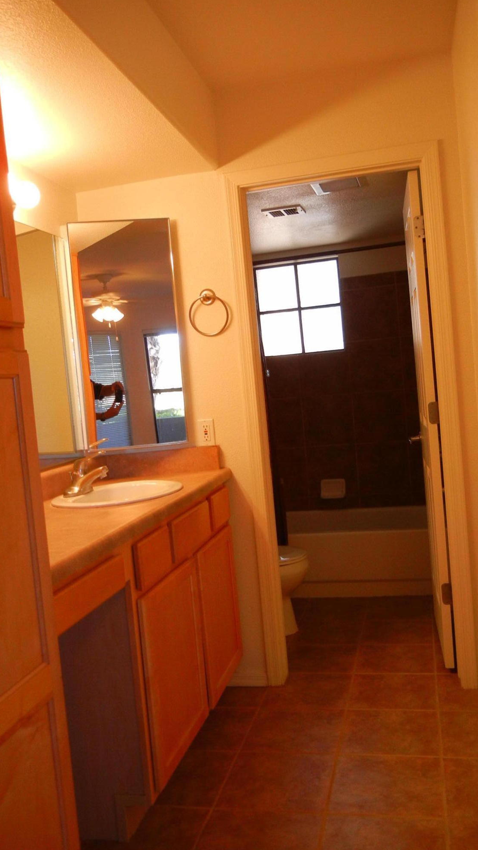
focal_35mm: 33
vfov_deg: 59.5
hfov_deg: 35.6
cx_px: 251
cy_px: 426
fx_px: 744
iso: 197
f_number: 3.5
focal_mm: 5.4
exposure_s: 1/30.6
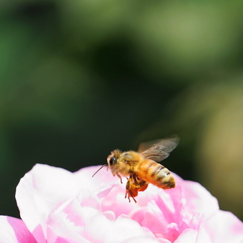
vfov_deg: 2.2
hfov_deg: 2.2
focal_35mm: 815
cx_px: 162
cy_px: 203
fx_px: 6473
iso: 100
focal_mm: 300
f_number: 6.3
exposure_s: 1/400
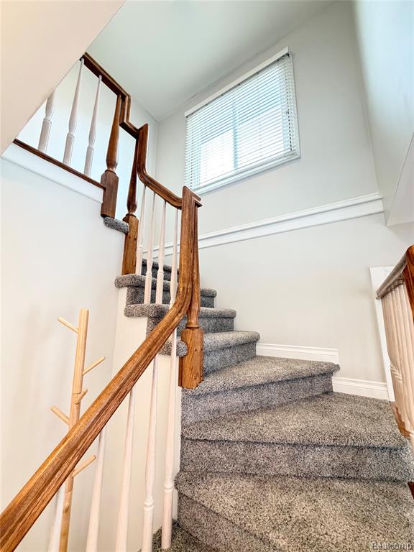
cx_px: 207
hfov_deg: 85.7
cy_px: 276
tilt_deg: +11.3
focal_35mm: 14
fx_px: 223
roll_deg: -0.7
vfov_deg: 102.1
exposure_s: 1/60
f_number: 2.2
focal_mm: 2.22
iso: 640
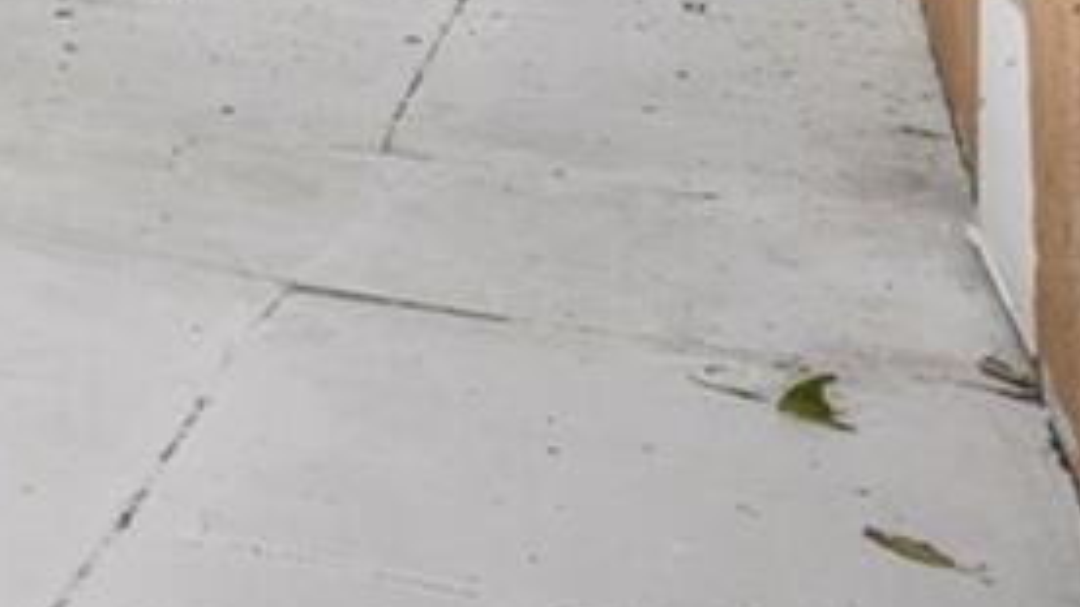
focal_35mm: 85
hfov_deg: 12.2
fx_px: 2433
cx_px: -2019
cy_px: -478
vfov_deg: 12.9
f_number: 3.2
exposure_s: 1/250
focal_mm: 14
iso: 400
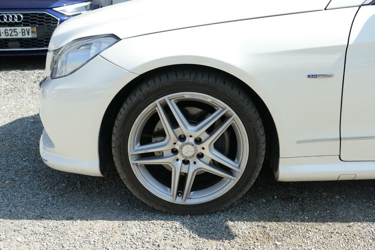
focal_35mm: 40
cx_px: 188
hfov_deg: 48.5
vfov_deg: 33.4
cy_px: 125
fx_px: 417
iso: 125
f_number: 3.1
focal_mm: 14.5
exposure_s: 1/1000
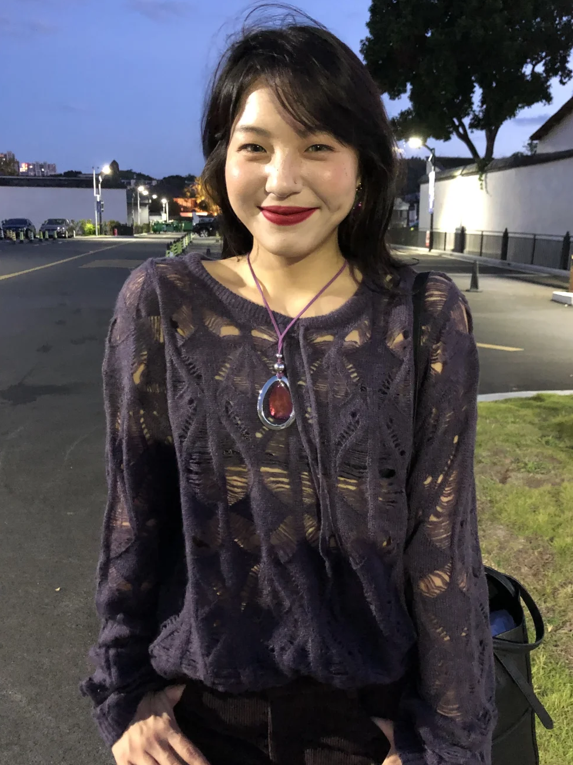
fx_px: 685
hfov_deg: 45.4
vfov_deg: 58.3
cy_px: 351
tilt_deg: -10.5
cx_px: 310
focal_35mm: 31
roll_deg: +0.1
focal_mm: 3.99
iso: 100
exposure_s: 1/4
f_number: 1.8
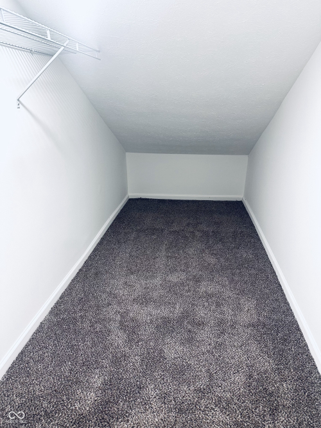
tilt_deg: -21.1
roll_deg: +0.0
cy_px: 214
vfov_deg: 71.6
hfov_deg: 56.8
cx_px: 160
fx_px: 297
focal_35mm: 24
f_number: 1.78
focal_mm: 6.86
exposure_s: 1/74
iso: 250
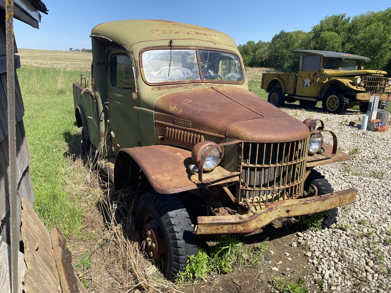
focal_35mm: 26
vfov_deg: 53.1
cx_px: 196
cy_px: 146
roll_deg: -1.4
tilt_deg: -16.1
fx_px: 294
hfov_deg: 67.3
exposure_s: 1/2028
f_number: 1.8
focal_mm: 4.25
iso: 32
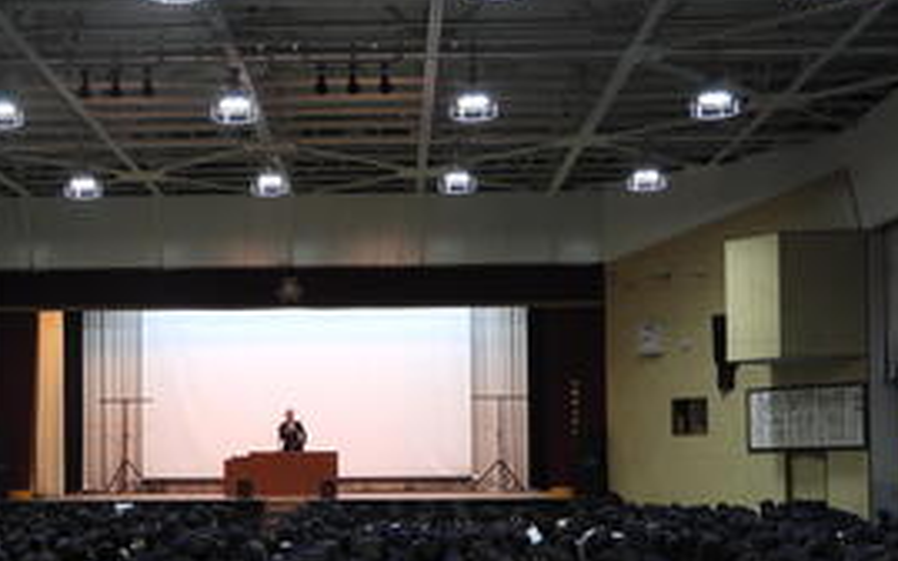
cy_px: 377
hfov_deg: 32.3
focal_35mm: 63
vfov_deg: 20.5
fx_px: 1542
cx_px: 324
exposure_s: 1/30
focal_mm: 7.2
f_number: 3.8
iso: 200
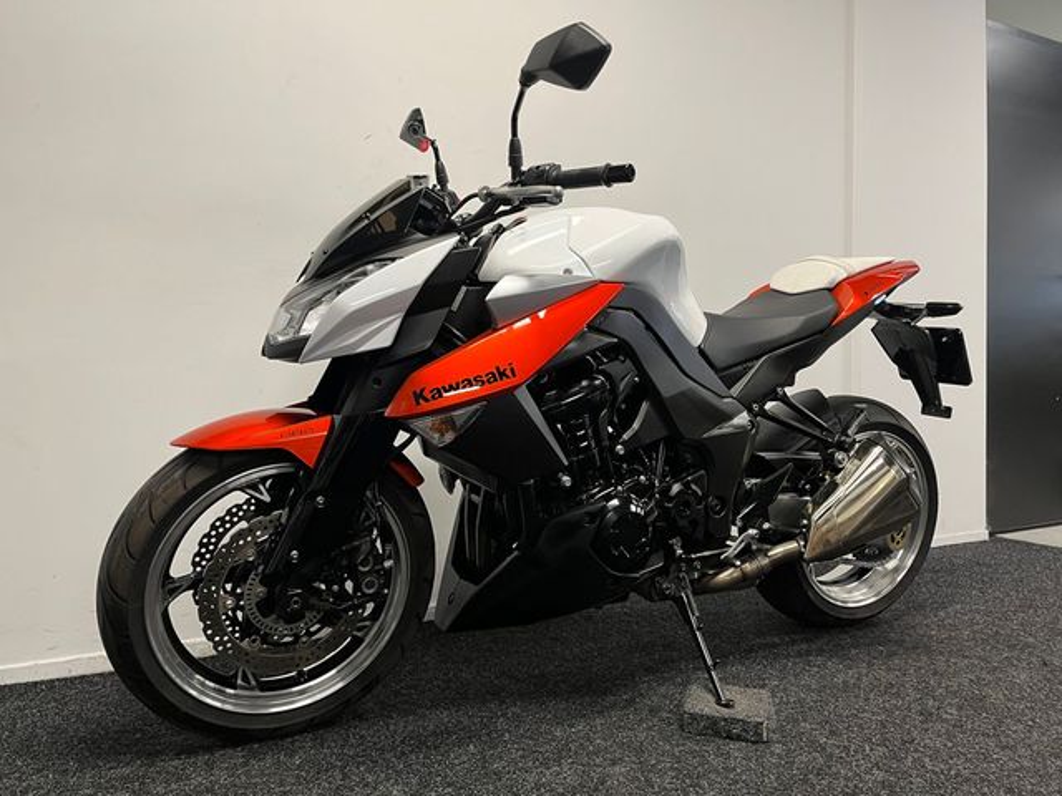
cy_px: 398
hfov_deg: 67.3
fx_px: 798
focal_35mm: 26
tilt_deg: -0.5
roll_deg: +1.0
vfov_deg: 53.1
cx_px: 531
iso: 80
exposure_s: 1/50
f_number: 1.6
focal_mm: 5.1
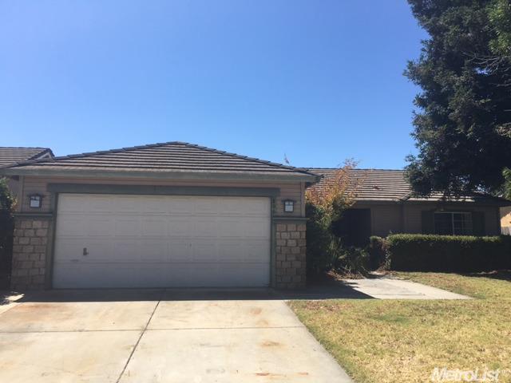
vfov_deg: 48.2
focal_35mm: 29
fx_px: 428
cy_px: 192
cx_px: 256
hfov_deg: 61.7
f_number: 2.2
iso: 25
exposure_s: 1/1425
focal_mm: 4.15
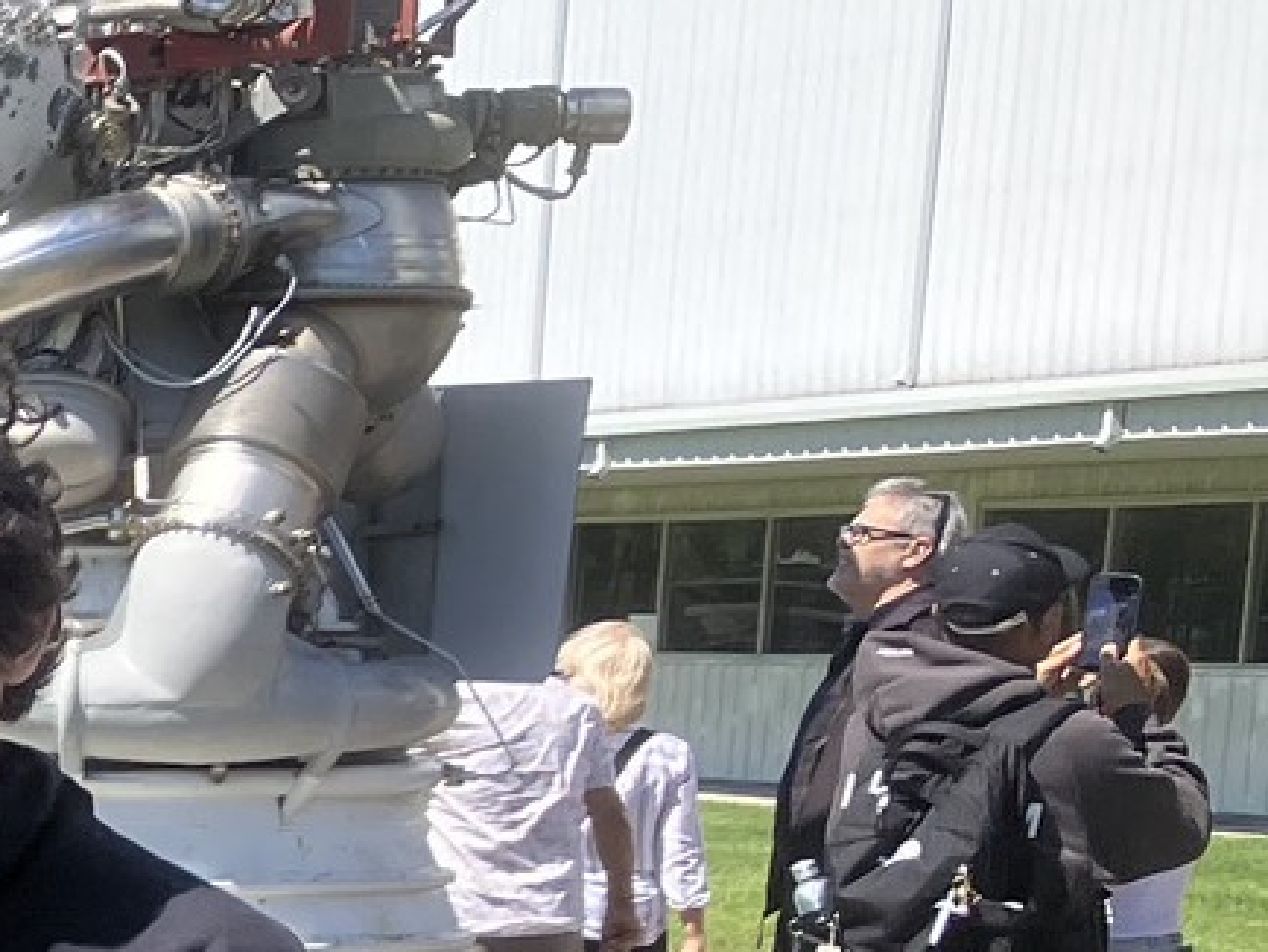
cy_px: 1370
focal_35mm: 129
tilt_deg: -7.9
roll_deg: -1.4
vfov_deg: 11.1
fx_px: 4728
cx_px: -1557
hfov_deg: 12.6
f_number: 1.8
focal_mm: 3.99
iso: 32
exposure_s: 1/1517
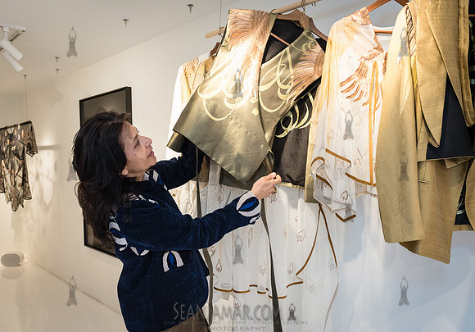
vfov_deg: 45.2
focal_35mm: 30
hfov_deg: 61.7
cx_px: 221
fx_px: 397
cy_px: 193
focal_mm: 24
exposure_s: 1/250
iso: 1600
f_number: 4.5
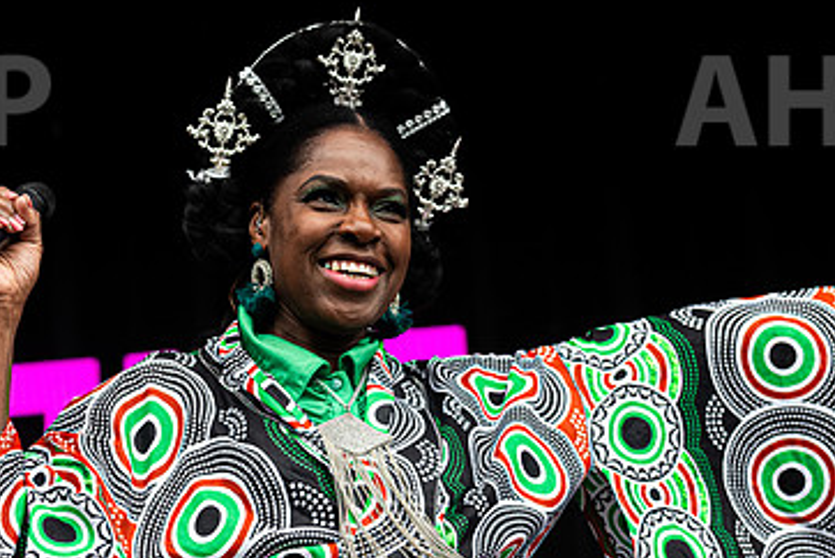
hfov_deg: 12.1
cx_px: 213
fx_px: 3923
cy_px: 232
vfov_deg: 8.1
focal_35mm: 169
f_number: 4.5
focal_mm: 80
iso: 500
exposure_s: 1/1600
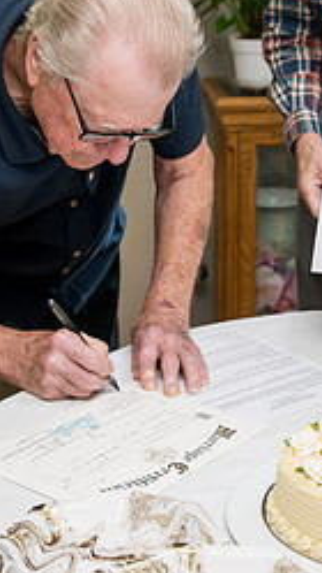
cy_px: 211
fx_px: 1184
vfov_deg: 27.1
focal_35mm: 78
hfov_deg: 15.4
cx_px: 223
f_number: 4
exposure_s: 1/320
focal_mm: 32
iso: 1600
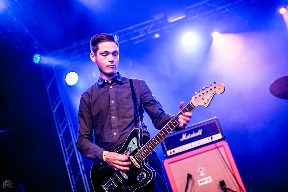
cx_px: 144
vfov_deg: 24.2
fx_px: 448
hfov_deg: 35.6
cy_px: 96
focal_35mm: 56
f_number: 2.8
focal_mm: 56
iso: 500
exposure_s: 1/125
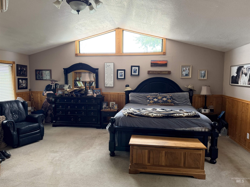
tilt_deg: -4.6
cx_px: 125
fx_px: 173
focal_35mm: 24
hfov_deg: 71.6
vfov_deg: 56.8
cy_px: 94
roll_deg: -0.5
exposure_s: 1/107
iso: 200
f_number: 1.78
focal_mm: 6.76
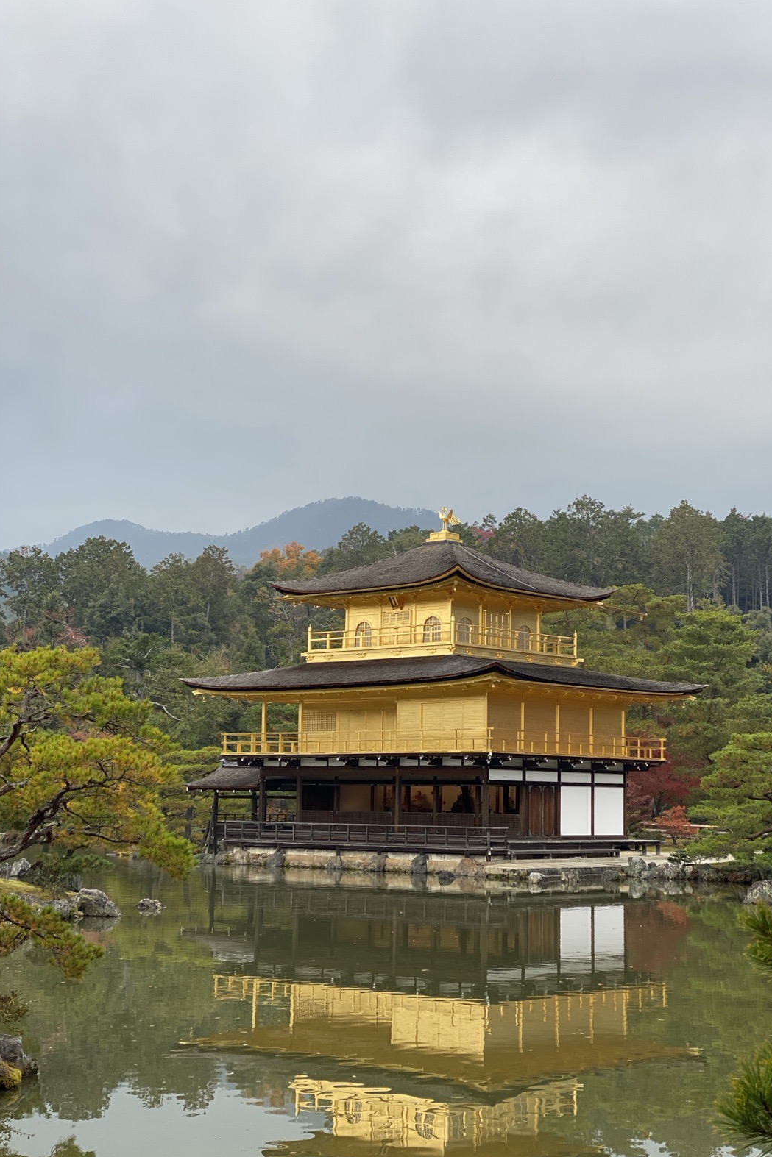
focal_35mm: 55
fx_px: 1769
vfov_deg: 36.2
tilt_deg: +8.0
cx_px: 433
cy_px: 587
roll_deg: -0.1
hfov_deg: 24.6
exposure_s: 1/320
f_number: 2
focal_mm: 6
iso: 20
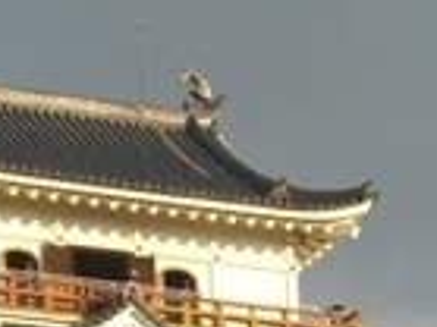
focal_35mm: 254
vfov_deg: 5.7
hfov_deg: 7.8
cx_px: 110
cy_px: 623
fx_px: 3204
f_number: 3.4
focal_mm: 11.5
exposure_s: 1/500
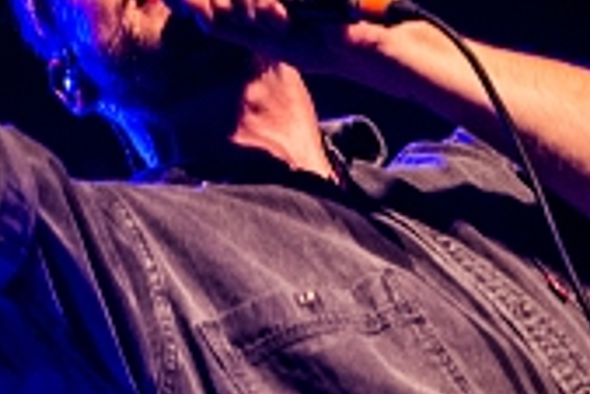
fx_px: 4888
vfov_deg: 4.6
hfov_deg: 6.9
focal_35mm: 298
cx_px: 405
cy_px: 312
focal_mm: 70
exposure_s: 1/80
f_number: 2.8
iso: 2000
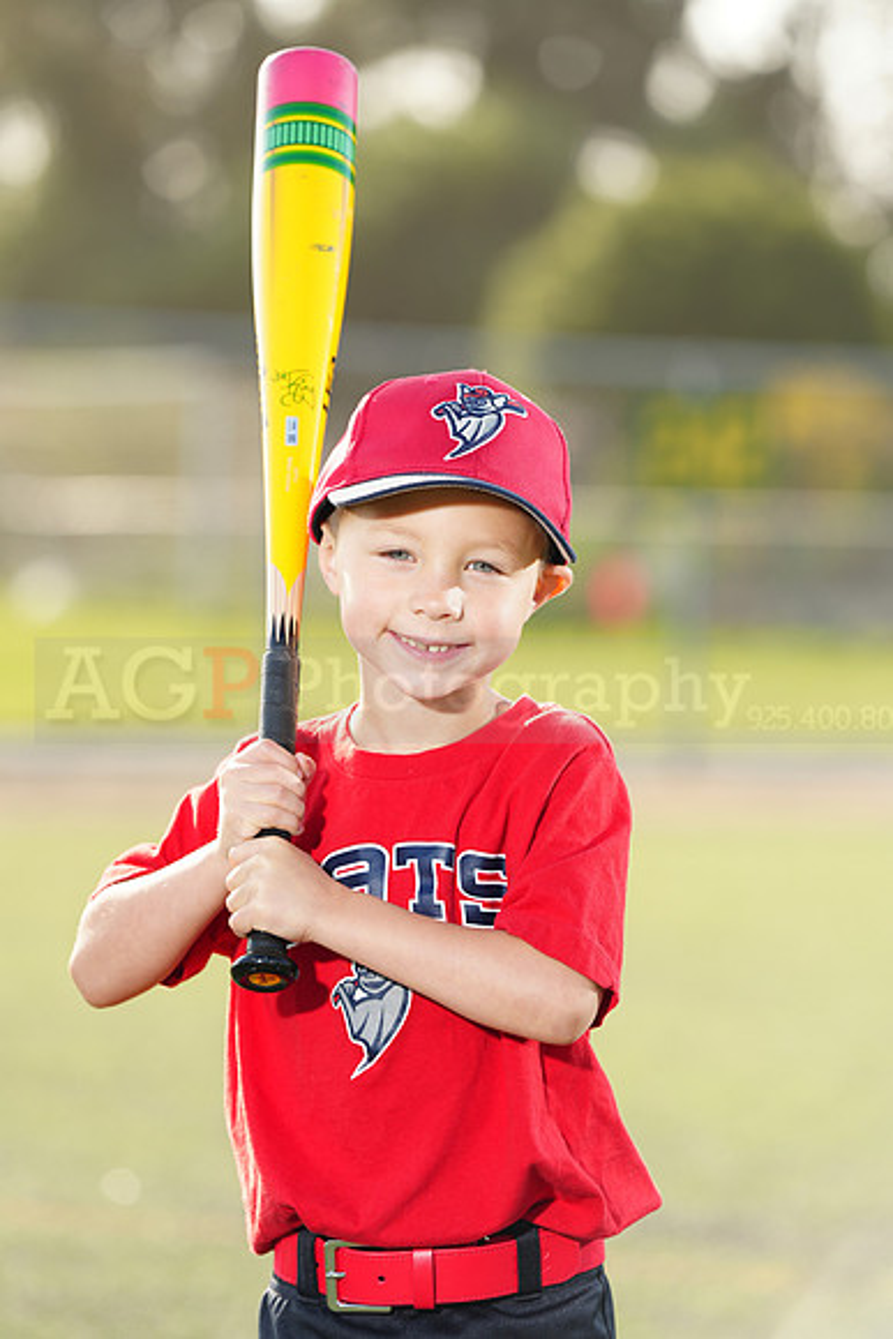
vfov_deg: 11.8
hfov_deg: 7.9
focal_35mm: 174
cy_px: 670
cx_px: 446
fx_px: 6470
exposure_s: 1/250
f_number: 4.5
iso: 100
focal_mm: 174
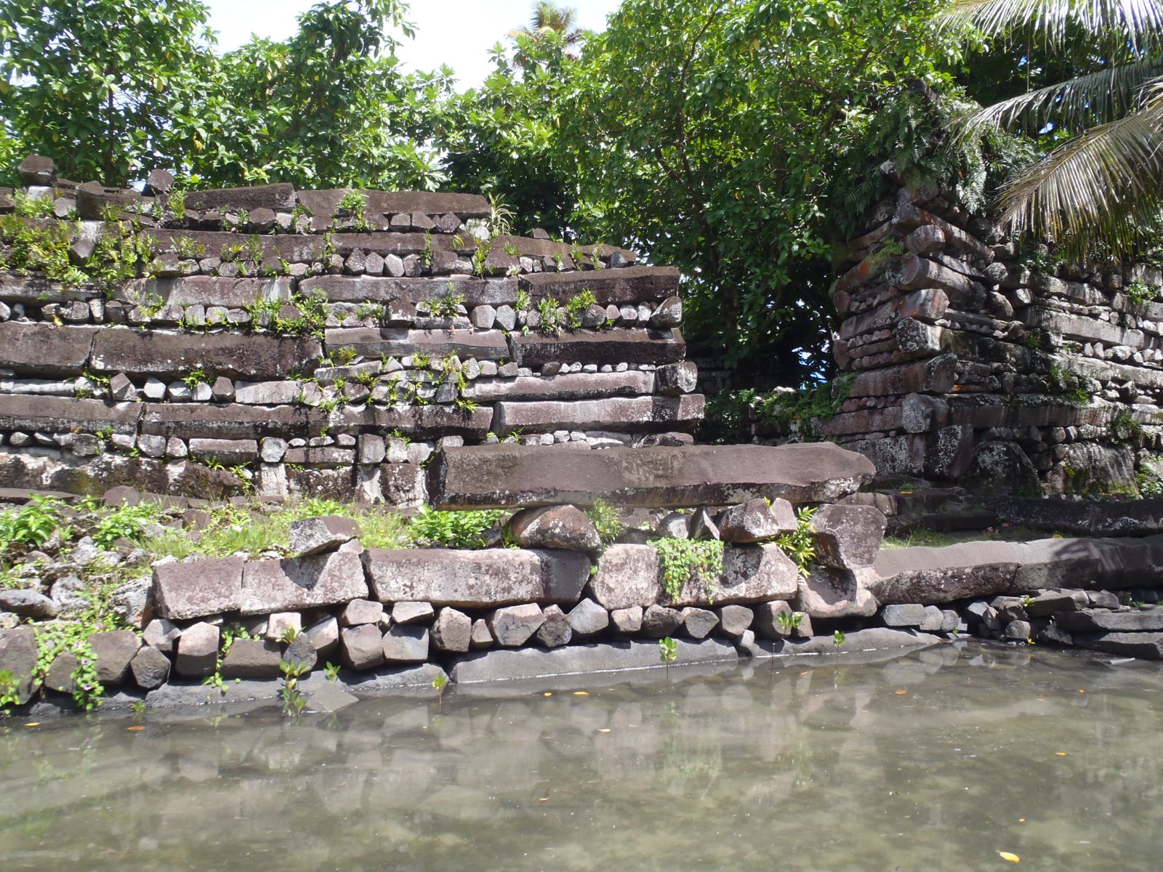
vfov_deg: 49.7
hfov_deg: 63.4
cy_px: 436
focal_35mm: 28
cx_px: 582
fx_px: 941
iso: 80
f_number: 3.9
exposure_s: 1/200
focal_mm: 5
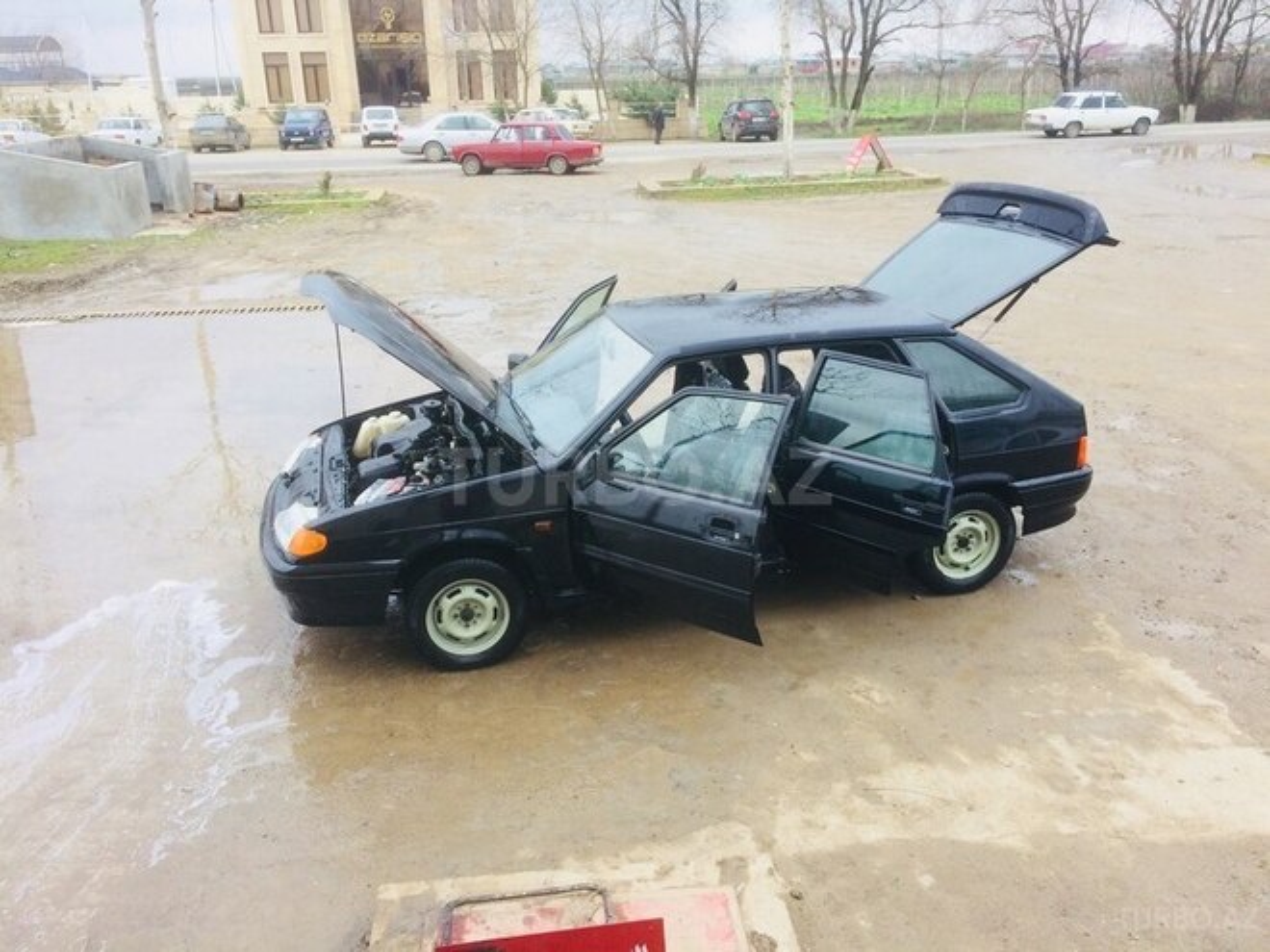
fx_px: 1064
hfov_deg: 61.7
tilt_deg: -20.1
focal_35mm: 29
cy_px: 476
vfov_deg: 48.2
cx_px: 635
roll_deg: -0.2
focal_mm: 4.15
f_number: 2.2
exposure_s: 1/275
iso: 32
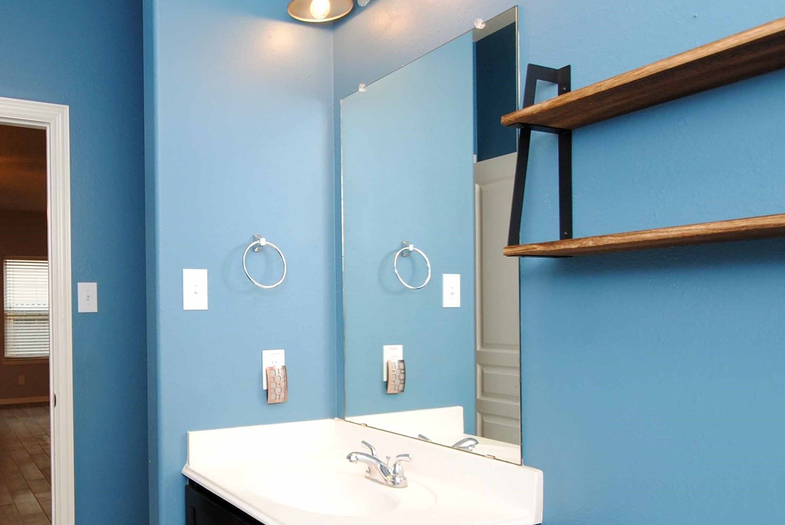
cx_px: 225
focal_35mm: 28
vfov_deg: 46.3
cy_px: 308
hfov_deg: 62.7
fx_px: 611
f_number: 4
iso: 200
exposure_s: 1/60
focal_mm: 10
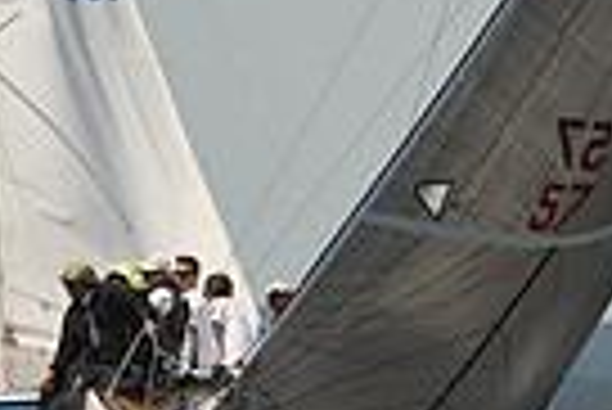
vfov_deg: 1.1
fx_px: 21766
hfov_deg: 1.6
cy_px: 155
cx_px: 495
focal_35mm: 1279
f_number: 7.1
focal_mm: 300
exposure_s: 1/1000
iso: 250
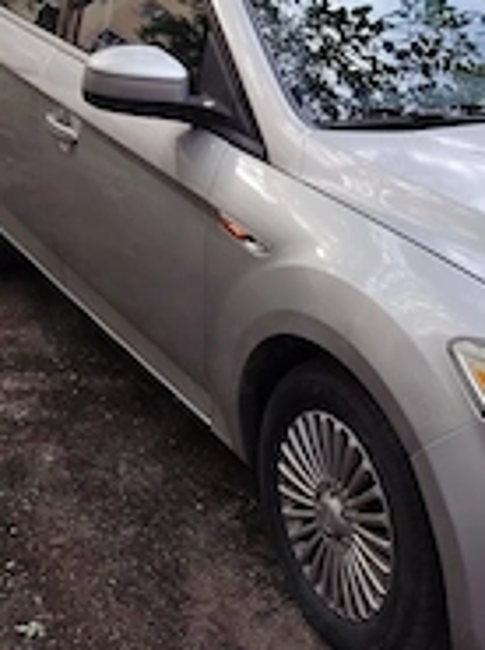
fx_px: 975
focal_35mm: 52
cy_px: 443
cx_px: 337
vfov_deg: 36.4
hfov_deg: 27.7
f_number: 1.75
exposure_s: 1/107
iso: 100
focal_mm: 5.25
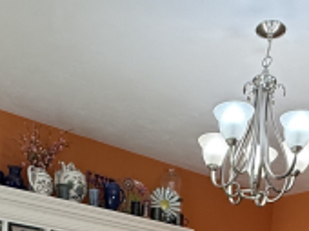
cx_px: 172
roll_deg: -5.1
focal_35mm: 55
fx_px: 490
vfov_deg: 19.4
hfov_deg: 34.9
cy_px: 424
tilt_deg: -10.6
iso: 200
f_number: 2.2
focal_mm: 2.22
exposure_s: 1/120
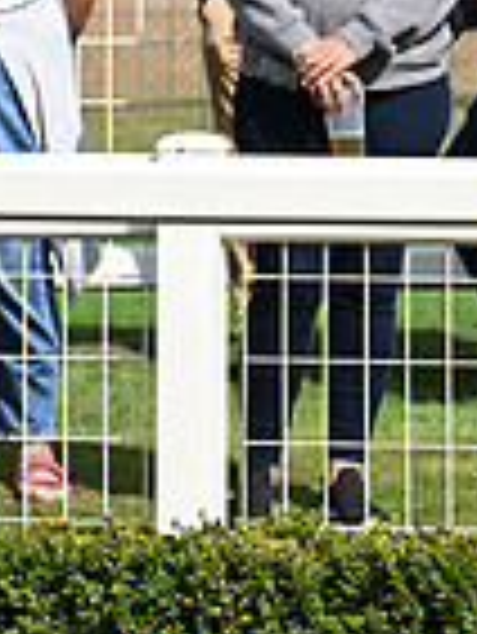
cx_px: -814
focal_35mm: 482
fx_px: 8842
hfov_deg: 3.0
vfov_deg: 4.1
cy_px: -43
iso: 500
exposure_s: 1/3200
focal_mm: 122
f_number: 5.6
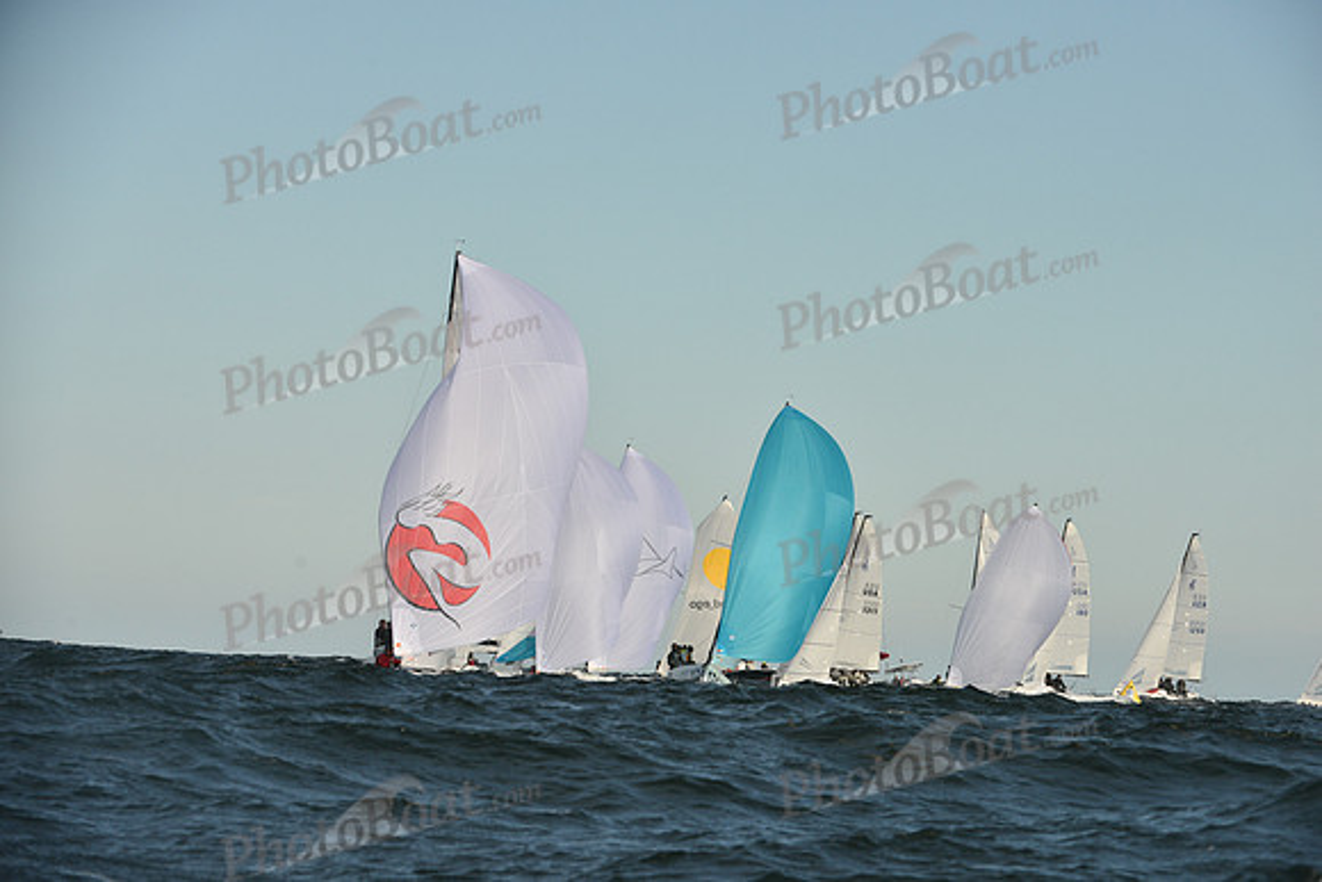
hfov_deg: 10.3
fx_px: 7346
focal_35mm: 200
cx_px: 661
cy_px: 441
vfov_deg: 6.9
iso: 320
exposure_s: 1/1250
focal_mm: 200
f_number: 8
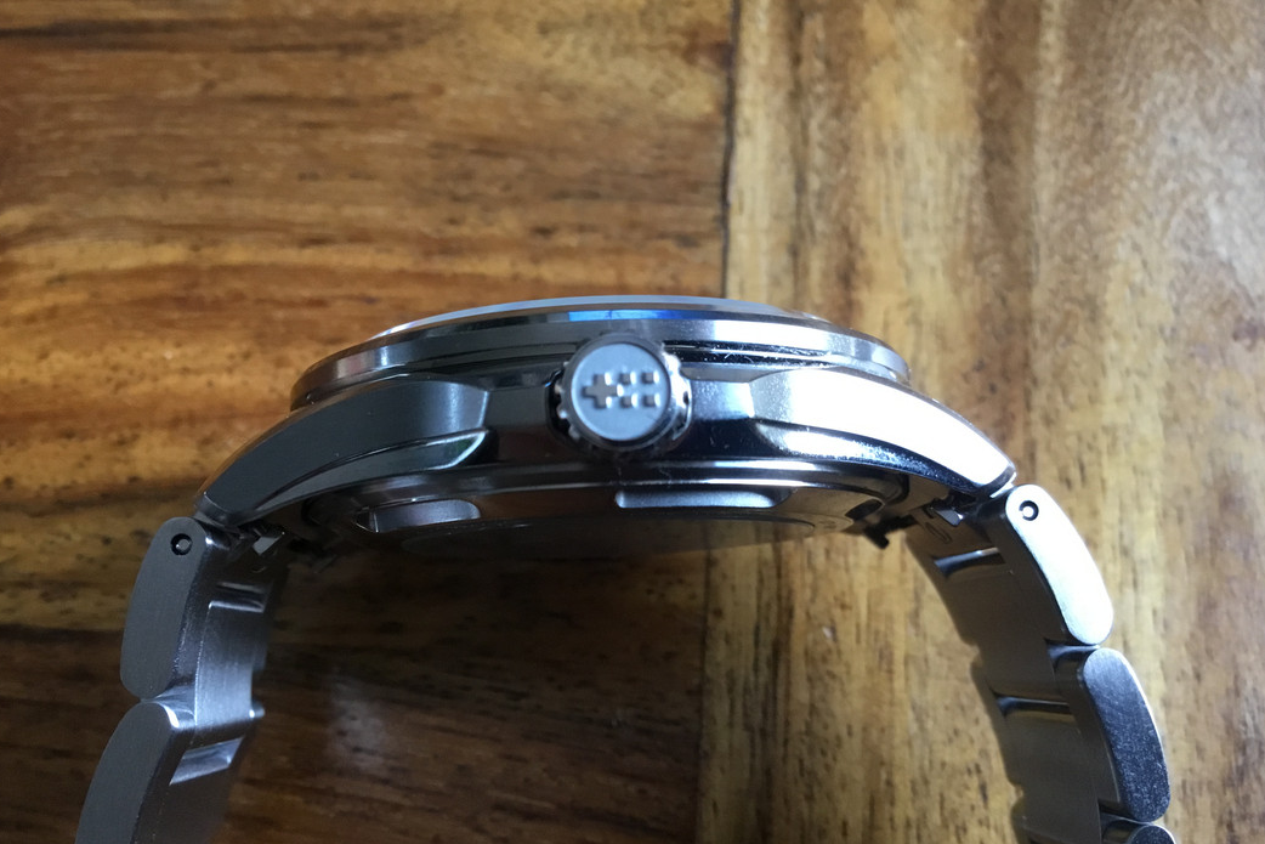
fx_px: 1160
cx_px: 620
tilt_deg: -72.2
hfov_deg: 57.2
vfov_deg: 40.0
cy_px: 437
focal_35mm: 33
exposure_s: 1/33
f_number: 2.4
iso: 160
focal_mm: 3.3
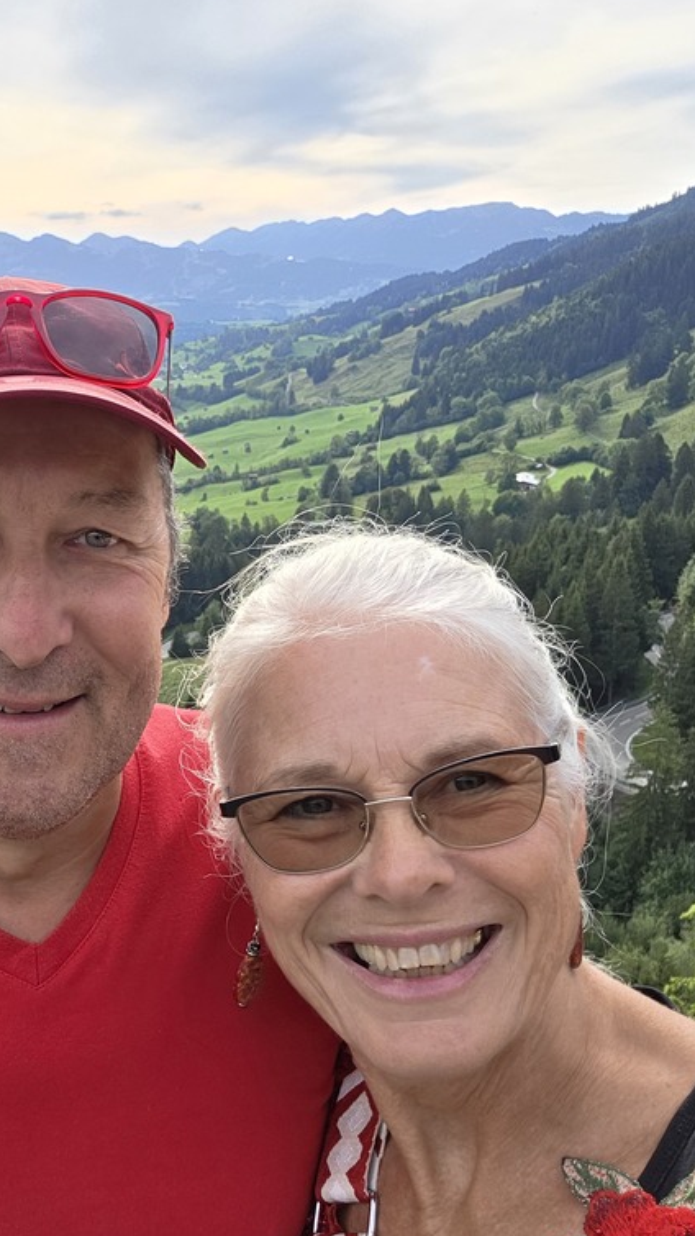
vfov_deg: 54.0
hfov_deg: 30.3
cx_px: 43
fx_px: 1212
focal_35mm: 37
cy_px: 621
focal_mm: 3.3
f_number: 2.2
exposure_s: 1/400
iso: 25
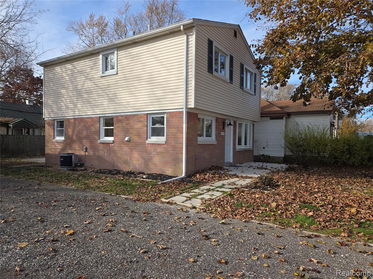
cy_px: 140
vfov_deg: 58.9
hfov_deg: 73.9
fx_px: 248
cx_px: 186
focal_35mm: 23
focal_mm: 5.4
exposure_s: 1/1070
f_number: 1.8
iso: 25
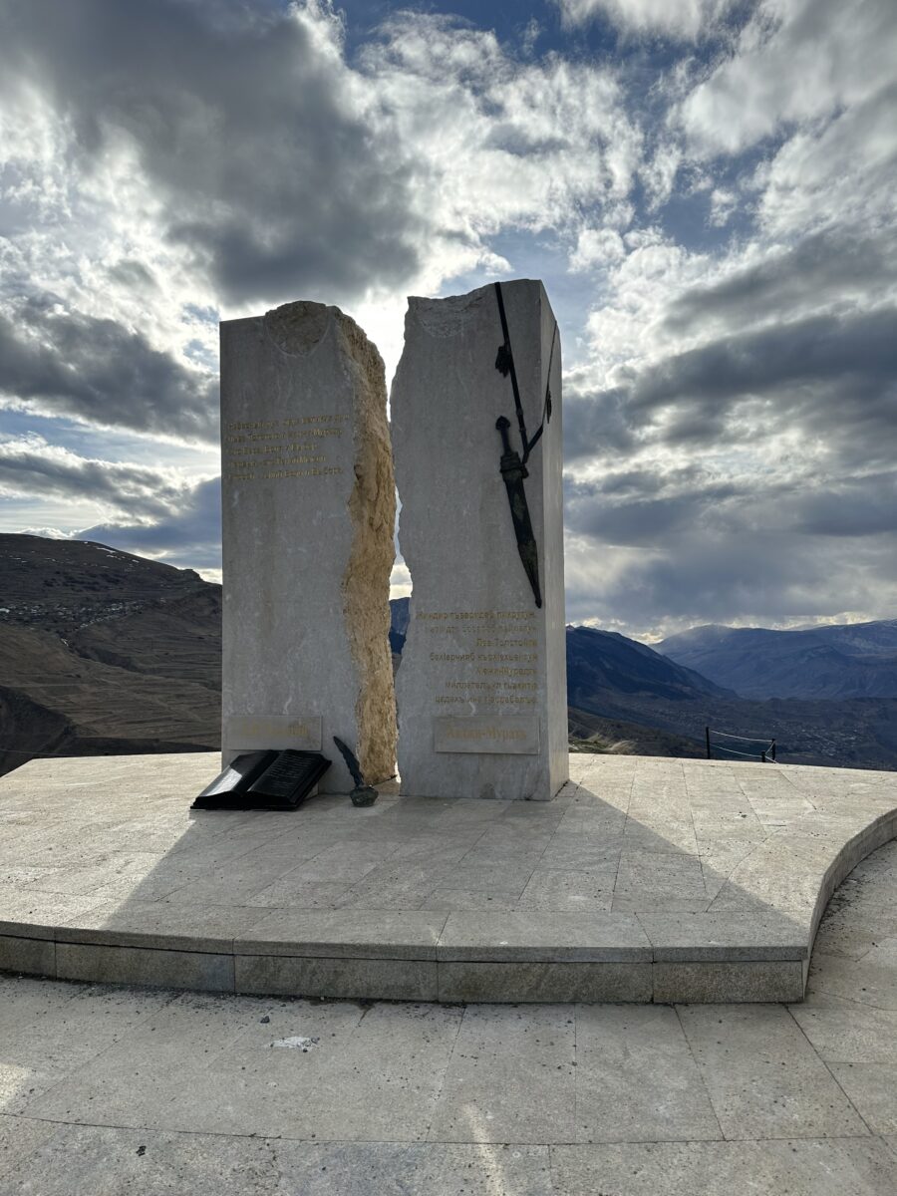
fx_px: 829
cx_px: 448
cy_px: 598
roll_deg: +1.1
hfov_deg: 56.8
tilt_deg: +2.6
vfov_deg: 71.6
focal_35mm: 24
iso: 80
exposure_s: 1/3861
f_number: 1.78
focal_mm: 6.86
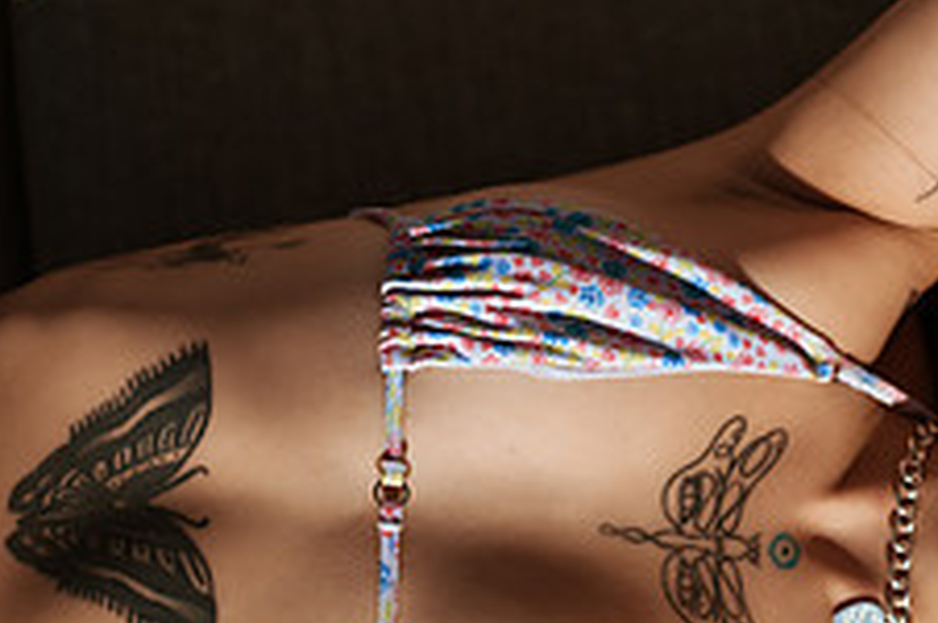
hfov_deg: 22.4
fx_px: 2342
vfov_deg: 15.1
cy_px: 488
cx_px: 722
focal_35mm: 90
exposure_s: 1/8000
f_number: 1.8
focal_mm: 35
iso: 50
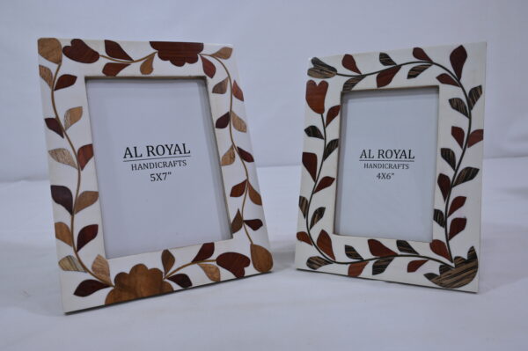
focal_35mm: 30
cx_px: 264
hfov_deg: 62.0
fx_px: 440
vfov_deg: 43.5
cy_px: 176
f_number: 8
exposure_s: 1/125
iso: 500
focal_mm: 30
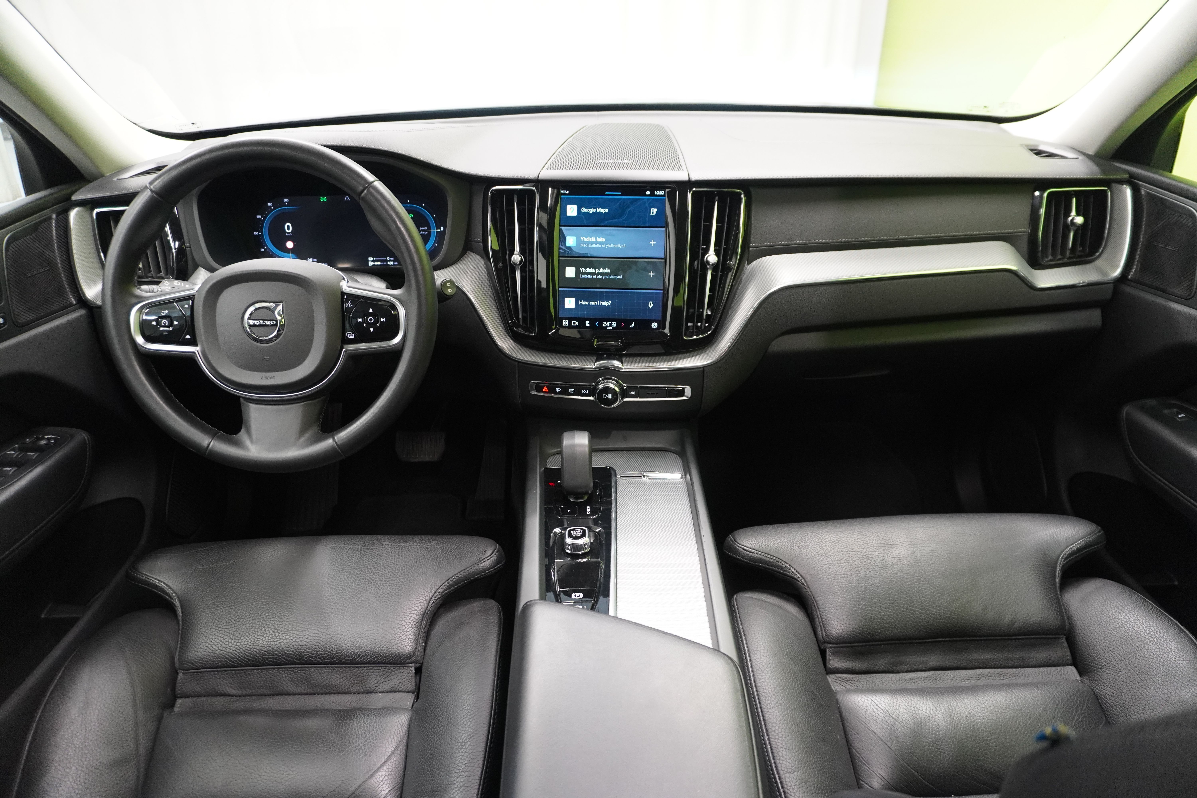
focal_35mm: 24
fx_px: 798
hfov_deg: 73.7
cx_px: 598
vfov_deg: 53.1
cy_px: 399
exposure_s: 1/30
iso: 1600
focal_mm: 16
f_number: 3.5
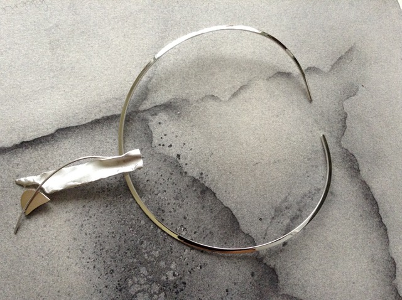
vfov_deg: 42.8
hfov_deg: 55.4
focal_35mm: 33
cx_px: 201
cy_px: 150
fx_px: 383
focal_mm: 3.3
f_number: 2.4
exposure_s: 1/24
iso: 160
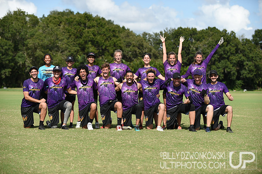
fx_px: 713
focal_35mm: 98
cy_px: 87
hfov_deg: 20.8
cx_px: 131
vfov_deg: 13.9
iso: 100
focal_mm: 98
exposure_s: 1/1250
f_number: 4.5
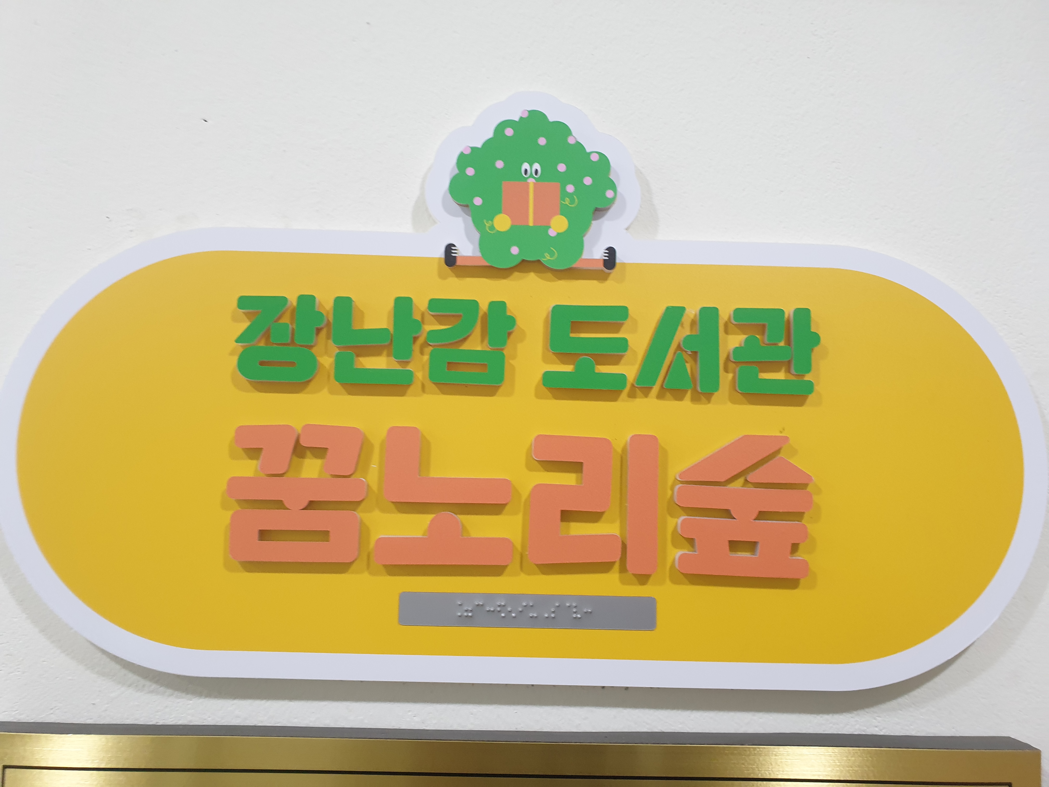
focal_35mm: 26
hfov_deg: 67.3
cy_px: 394
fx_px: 788
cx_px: 524
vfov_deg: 53.1
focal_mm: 4.3
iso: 200
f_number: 2.4
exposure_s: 1/60
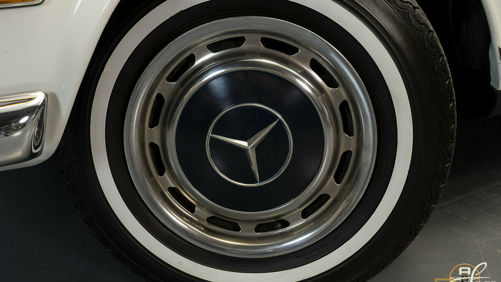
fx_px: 545
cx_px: 250
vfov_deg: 29.0
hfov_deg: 49.4
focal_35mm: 41
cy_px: 140
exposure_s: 1/1.25
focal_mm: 39
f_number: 9
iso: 250
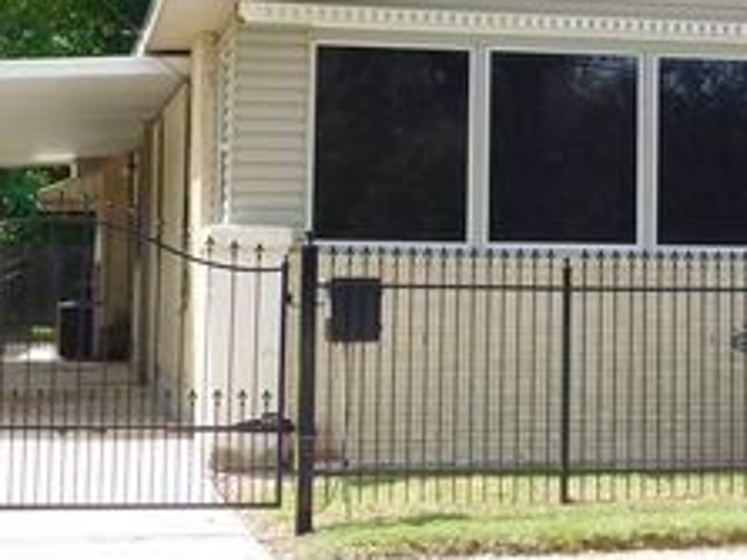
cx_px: 623
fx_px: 2178
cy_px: 69
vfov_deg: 14.5
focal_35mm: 101
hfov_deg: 19.2
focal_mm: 8
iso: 125
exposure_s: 1/500
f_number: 3.7
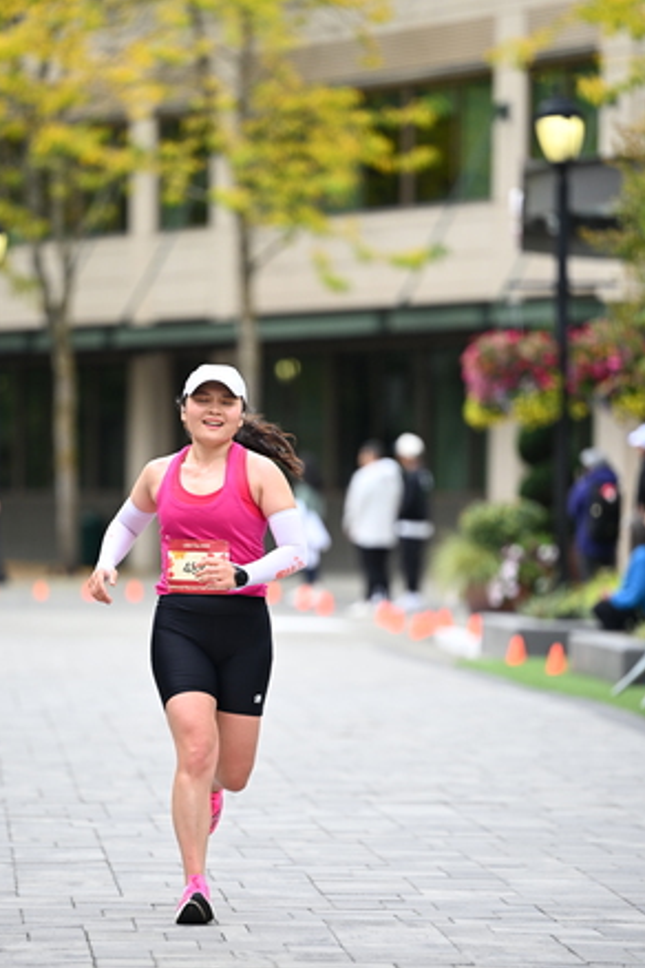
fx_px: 5912
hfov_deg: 6.2
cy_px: 513
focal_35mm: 220
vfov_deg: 9.4
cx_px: 262
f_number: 2.8
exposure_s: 1/2000
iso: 640
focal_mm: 175
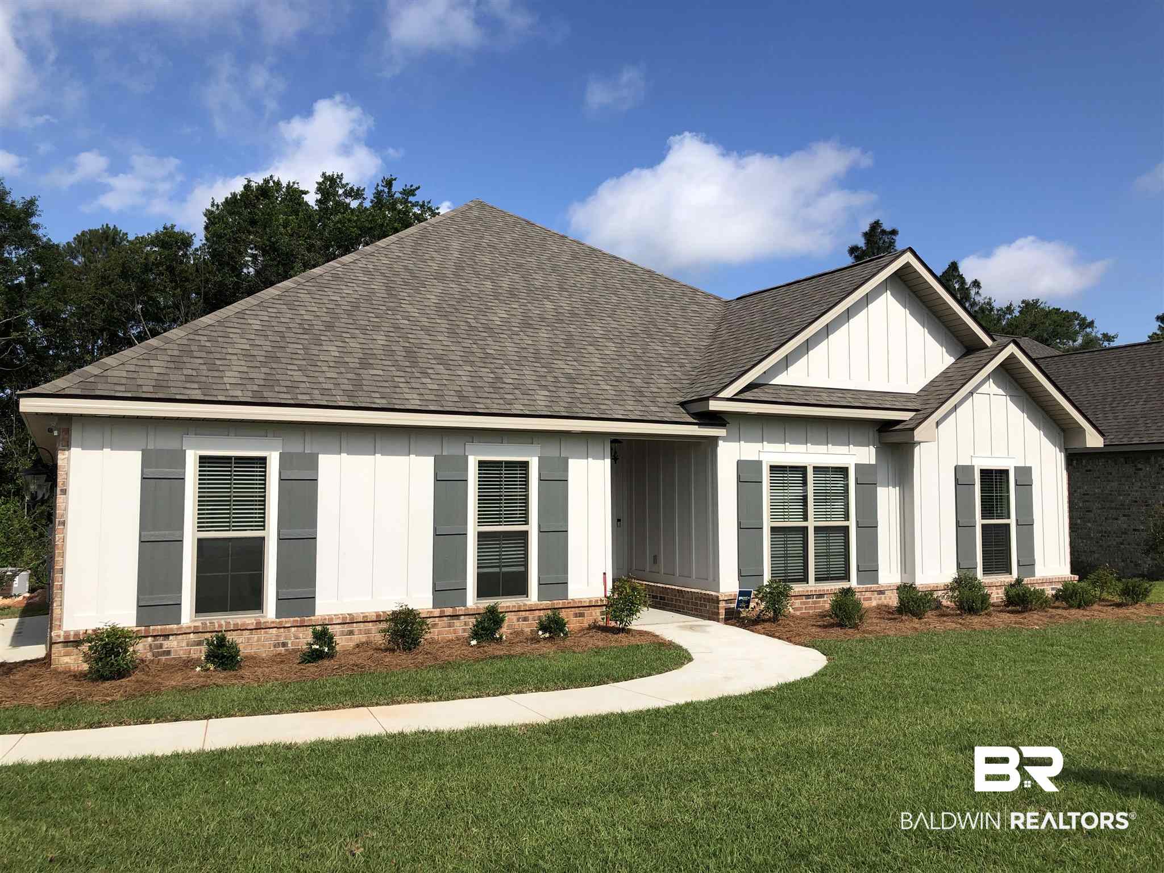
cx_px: 582
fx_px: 942
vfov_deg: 49.7
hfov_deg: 63.4
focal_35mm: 28
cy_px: 436
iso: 25
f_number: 1.8
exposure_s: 1/2857
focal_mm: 3.99
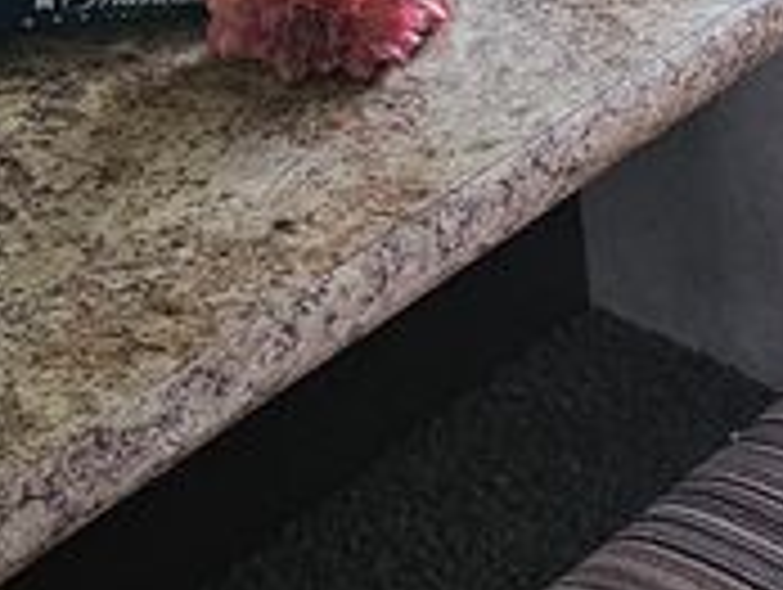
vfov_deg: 10.6
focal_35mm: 135
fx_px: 3058
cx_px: 765
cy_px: -302
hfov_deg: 14.4
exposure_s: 1/120
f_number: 1.7
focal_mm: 6.3
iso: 320
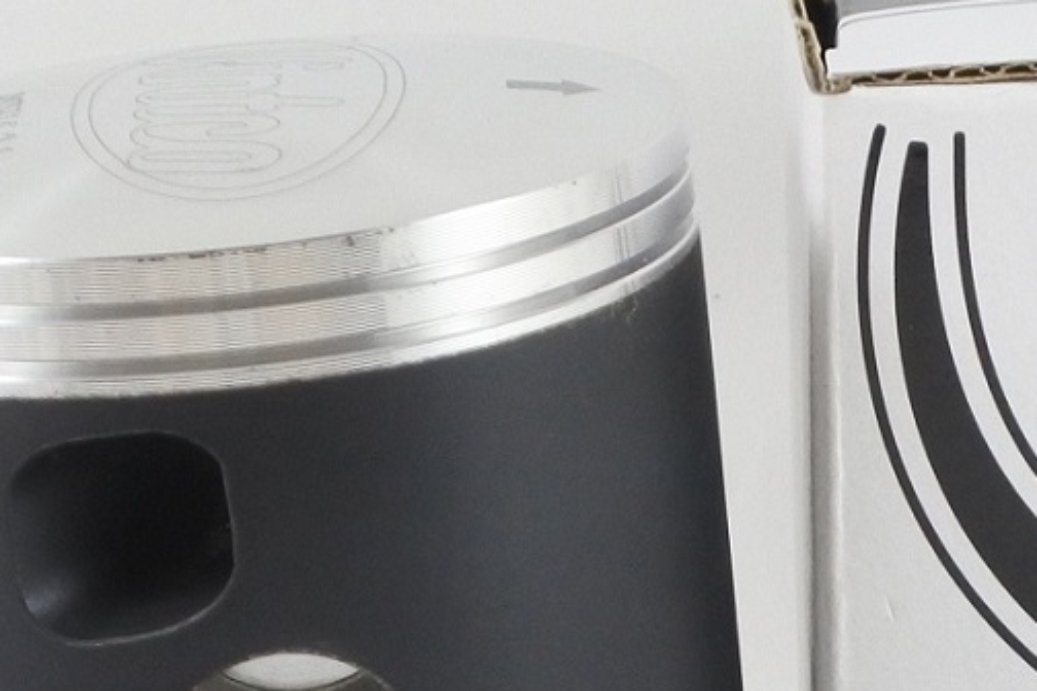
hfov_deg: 12.8
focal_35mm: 161
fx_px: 4637
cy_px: 670
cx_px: 636
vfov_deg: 8.5
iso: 640
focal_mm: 16.8
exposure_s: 1/125
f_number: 4.5
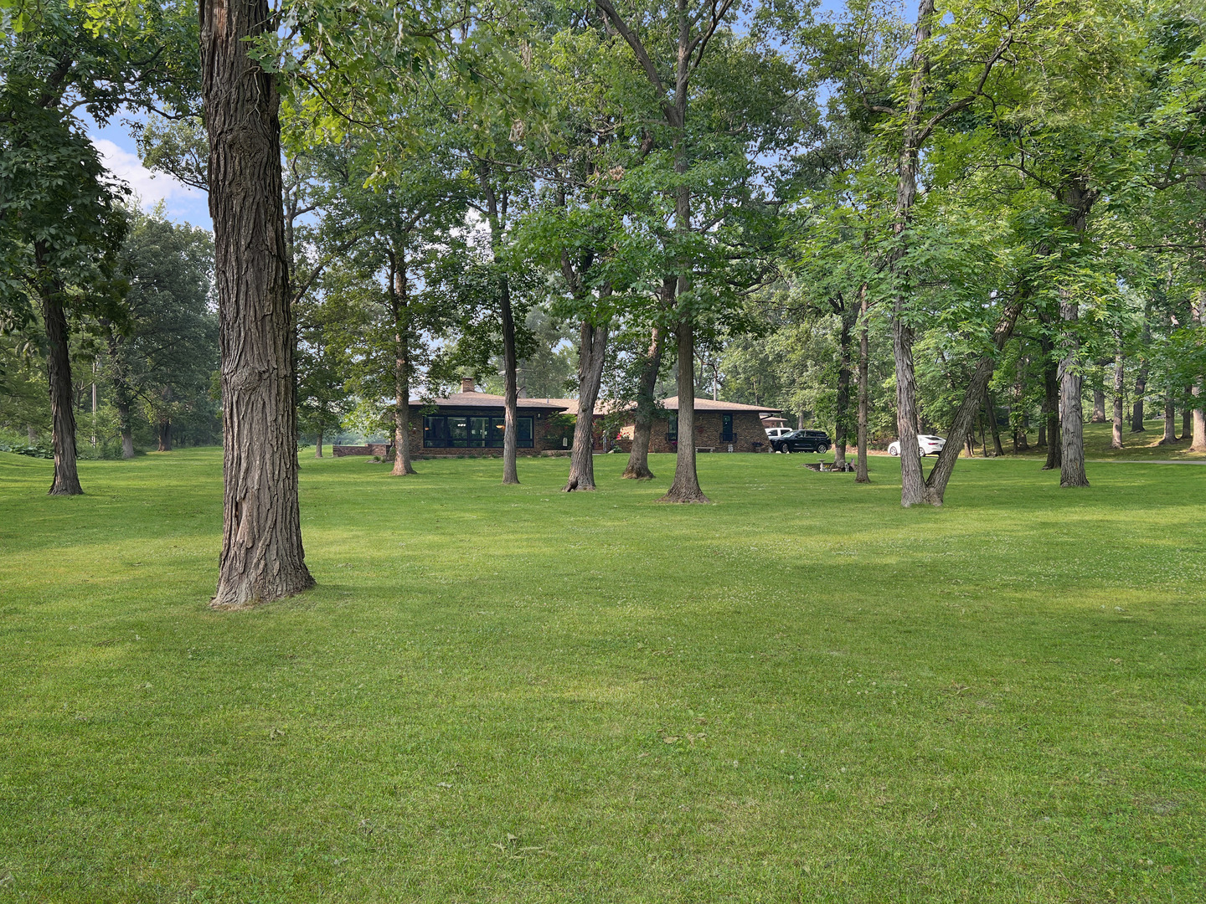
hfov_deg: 67.3
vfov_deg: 53.1
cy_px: 452
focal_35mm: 26
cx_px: 603
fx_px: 906
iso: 50
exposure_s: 1/418
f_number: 1.5
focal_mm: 5.7
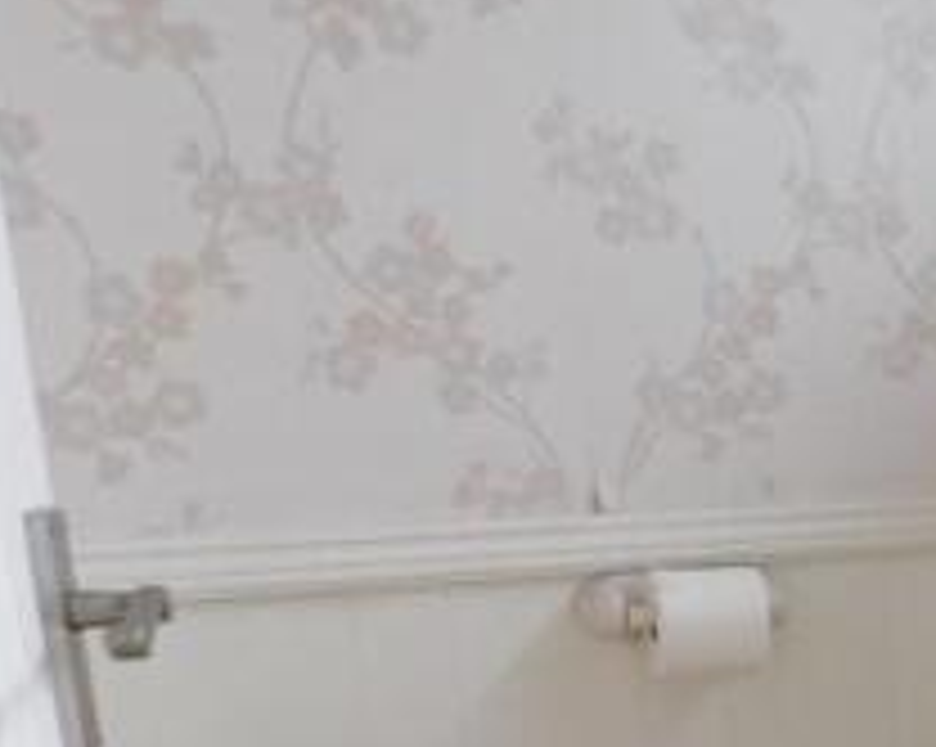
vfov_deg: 22.9
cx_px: 1150
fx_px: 1744
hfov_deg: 26.4
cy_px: 803
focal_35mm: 63
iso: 125
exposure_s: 1/60
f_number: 3
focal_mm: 4
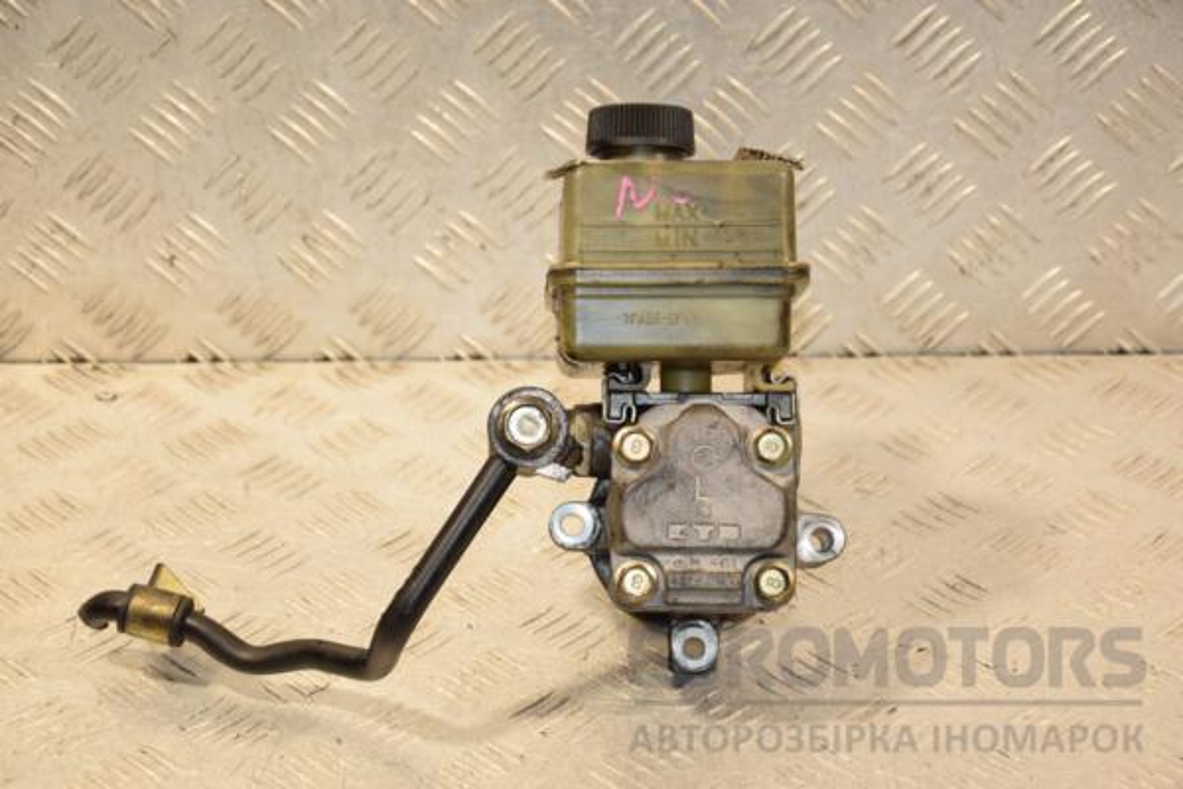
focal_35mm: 93
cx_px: 592
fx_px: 3056
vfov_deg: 14.7
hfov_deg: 21.9
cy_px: 394
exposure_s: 1/200
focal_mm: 62
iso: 800
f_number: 5.6
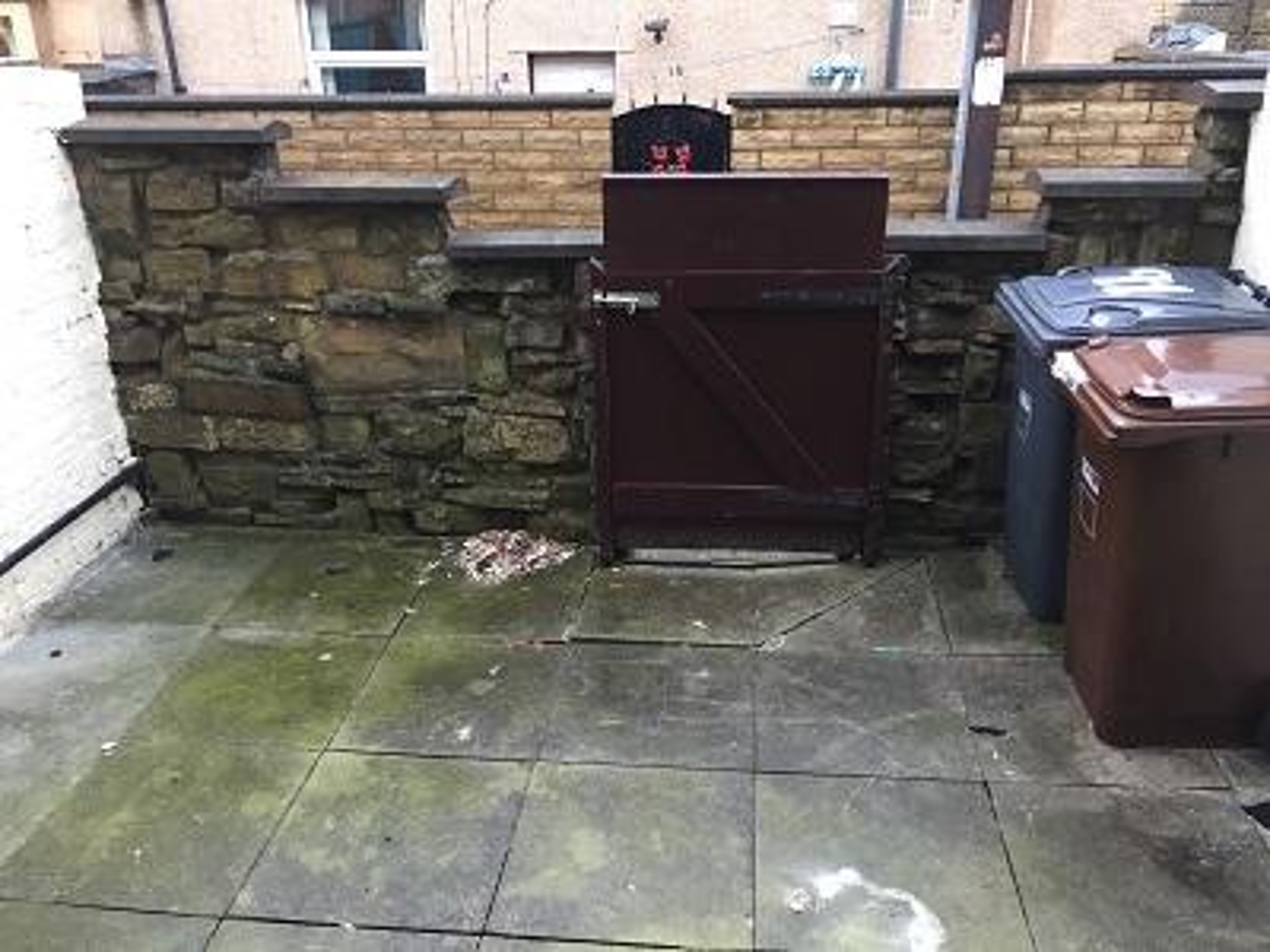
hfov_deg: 61.7
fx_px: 1064
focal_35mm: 29
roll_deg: +1.4
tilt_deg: -24.4
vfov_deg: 48.2
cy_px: 476
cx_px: 635
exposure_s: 1/33
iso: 40
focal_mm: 4.15
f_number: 2.2
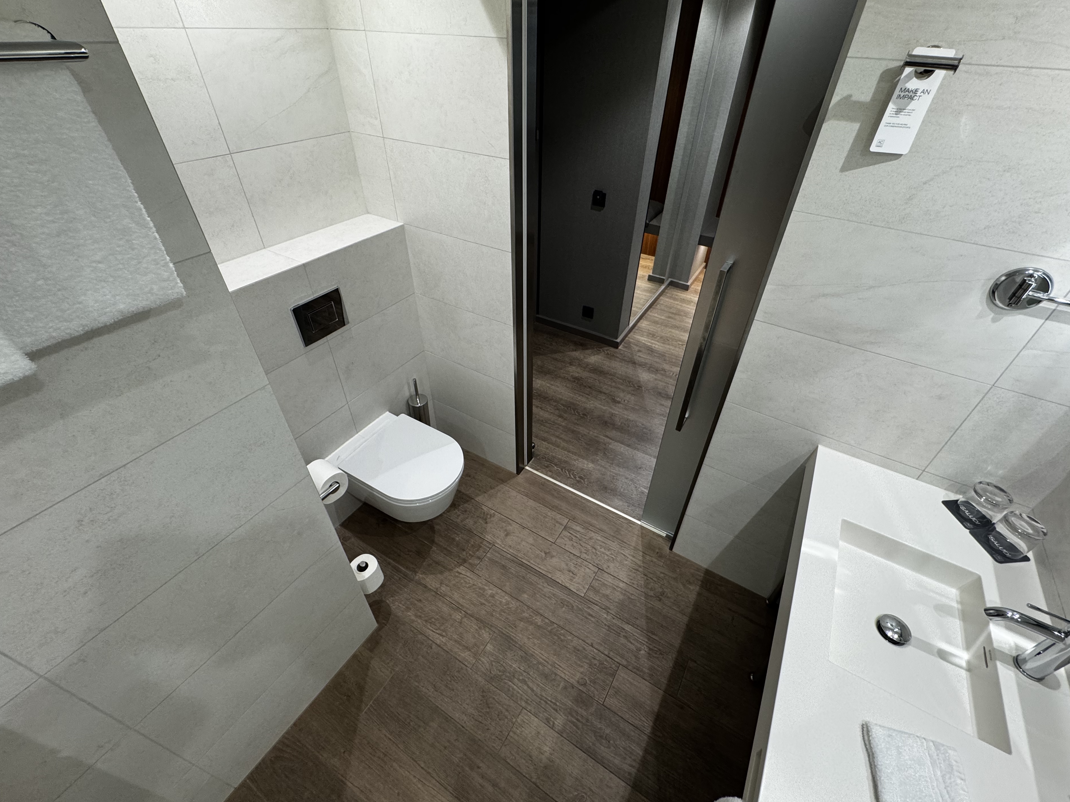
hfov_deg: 98.2
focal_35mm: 15
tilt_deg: -38.5
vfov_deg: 81.7
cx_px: 549
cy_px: 381
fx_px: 464
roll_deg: -2.2
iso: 160
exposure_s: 1/50
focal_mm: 2.22
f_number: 2.2
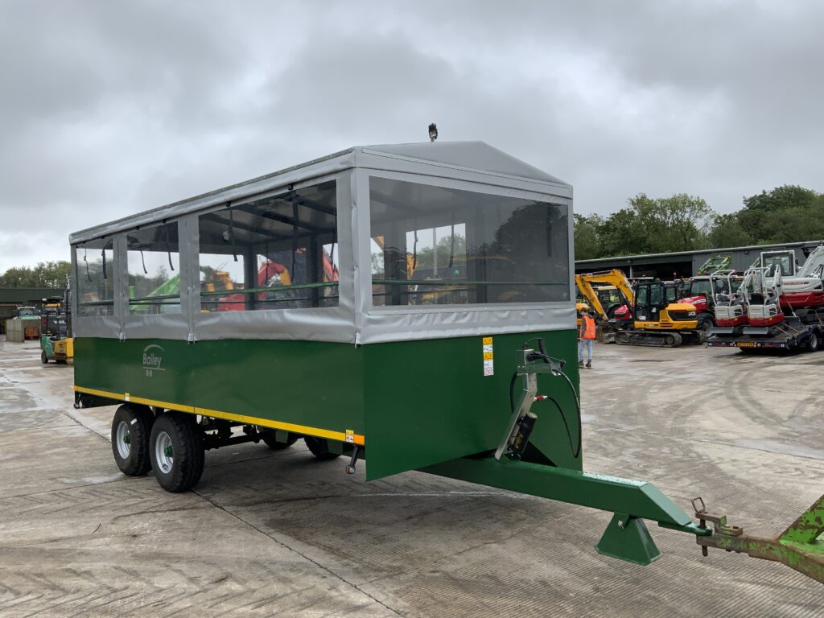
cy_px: 309
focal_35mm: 29
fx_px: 690
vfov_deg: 48.2
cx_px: 412
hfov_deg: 61.7
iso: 16
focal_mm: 3
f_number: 1.8
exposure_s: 1/997
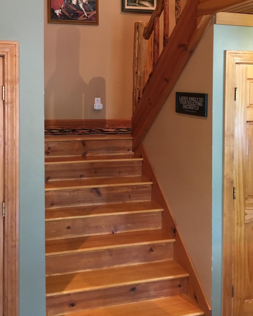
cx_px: 107
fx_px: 393
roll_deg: +0.0
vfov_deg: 43.3
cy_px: 107
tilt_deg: -3.0
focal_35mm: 42
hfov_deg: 35.6
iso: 200
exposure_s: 1/17
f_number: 2.2
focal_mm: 4.15
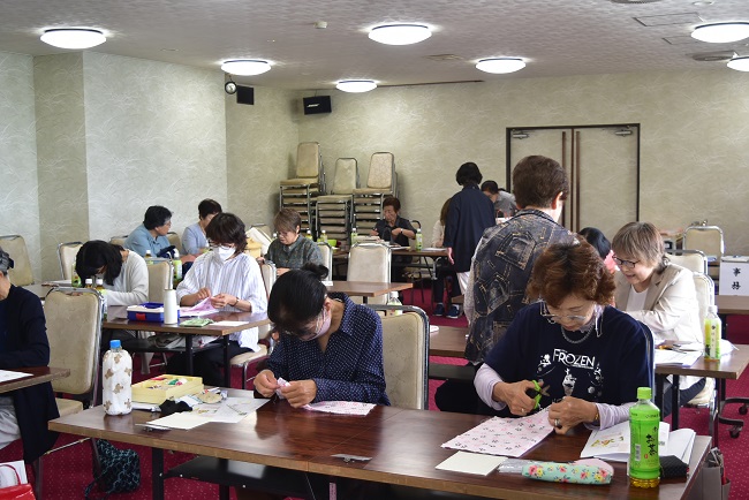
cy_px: 250
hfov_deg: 43.6
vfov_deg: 29.9
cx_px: 374
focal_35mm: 45
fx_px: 937
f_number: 5
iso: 400
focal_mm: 30
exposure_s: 1/100
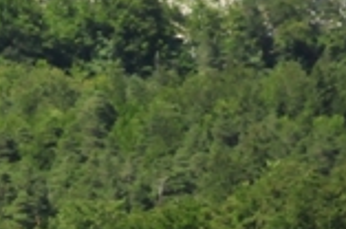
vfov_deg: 2.6
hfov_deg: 3.8
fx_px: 5131
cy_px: -76
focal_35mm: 535
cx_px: -357
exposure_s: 1/5000
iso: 1000
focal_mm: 70
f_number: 4.5
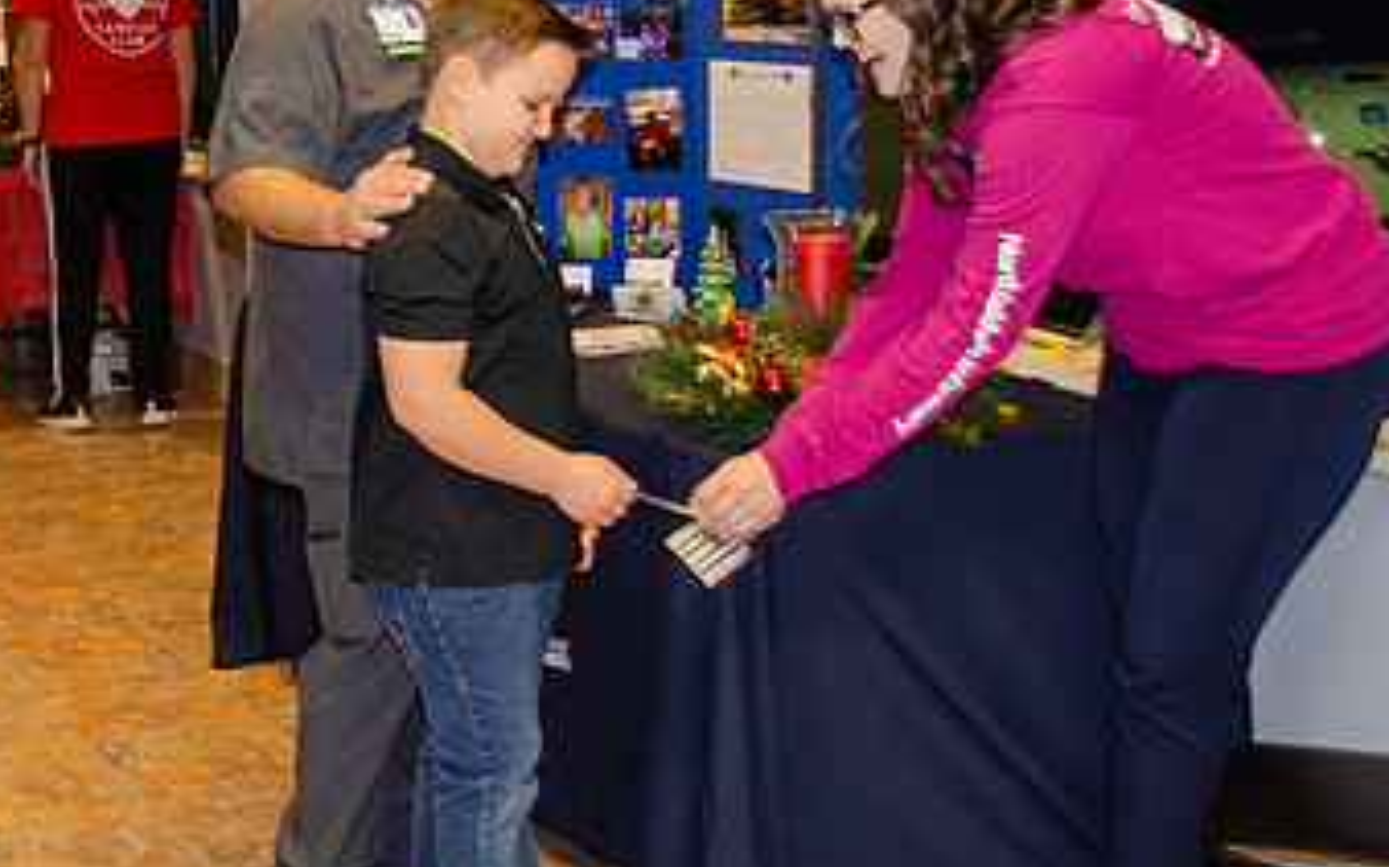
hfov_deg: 33.4
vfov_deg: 21.5
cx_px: 366
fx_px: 2271
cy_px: 229
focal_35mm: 60
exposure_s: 1/60
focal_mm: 16
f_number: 4
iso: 400
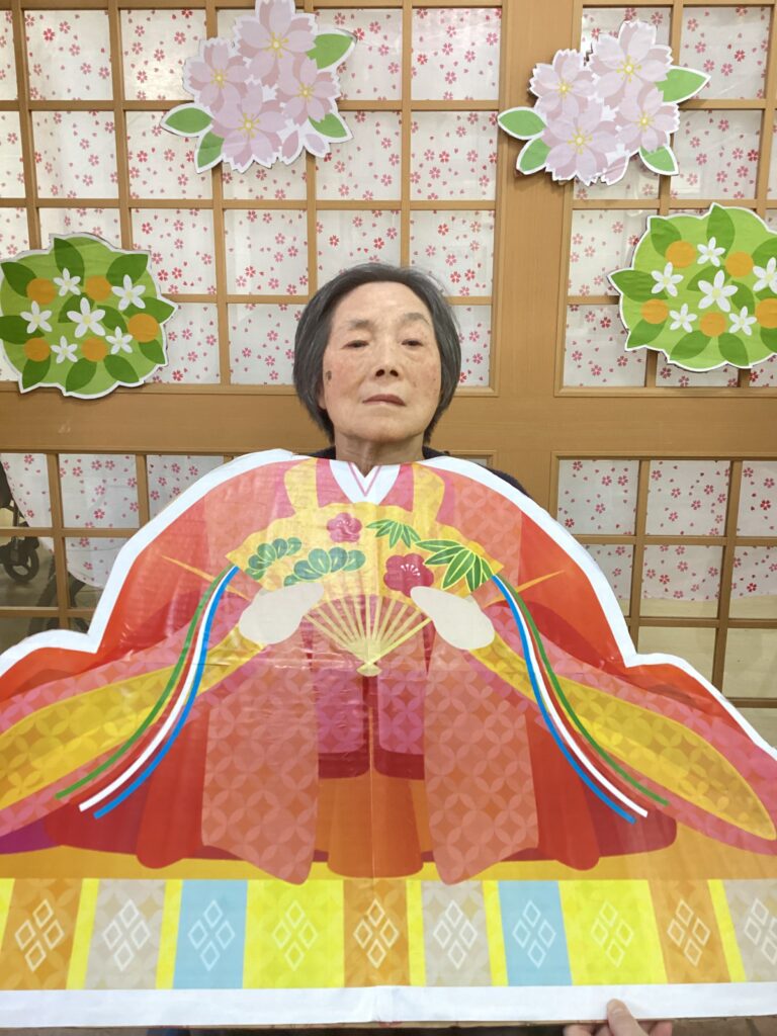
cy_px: 518
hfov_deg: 45.4
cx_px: 388
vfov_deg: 58.4
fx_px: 928
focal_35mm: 31
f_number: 2.4
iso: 400
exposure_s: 1/33
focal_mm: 3.3
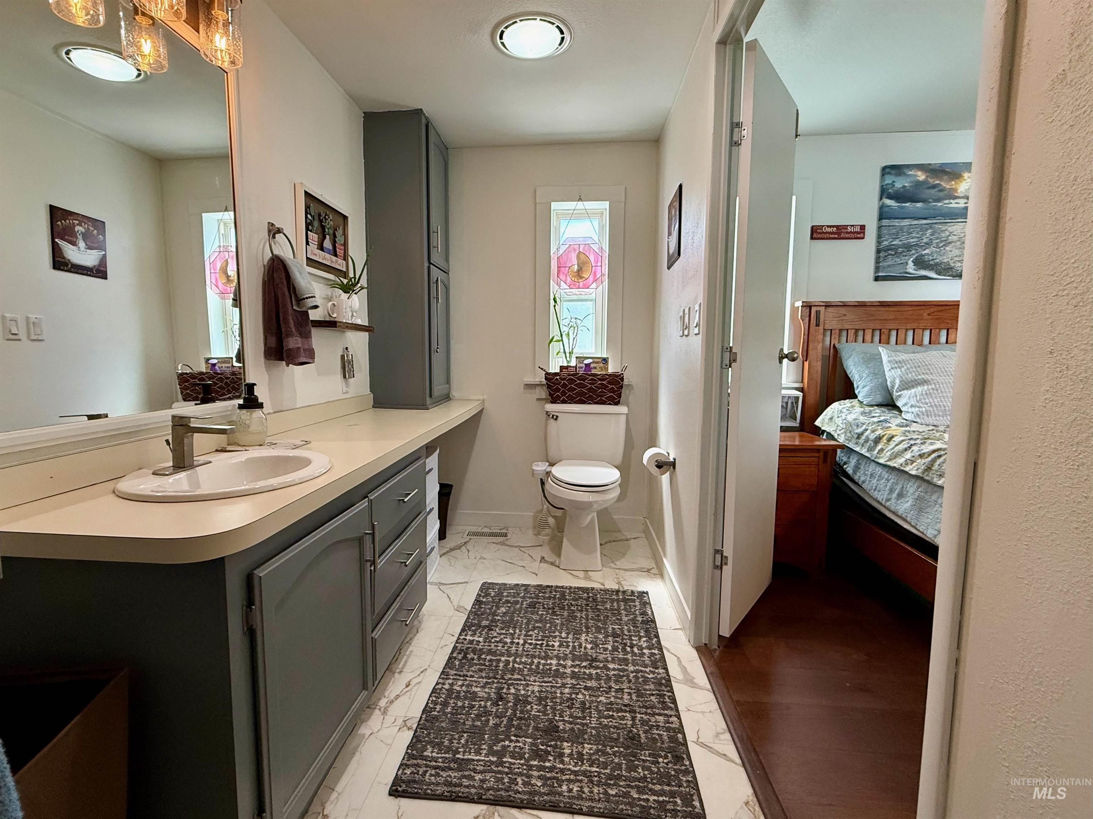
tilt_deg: -5.4
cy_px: 410
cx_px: 546
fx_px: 442
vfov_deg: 85.7
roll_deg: +0.5
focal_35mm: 14
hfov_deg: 102.1
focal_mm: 2.22
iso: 250
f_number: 2.2
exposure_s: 1/120
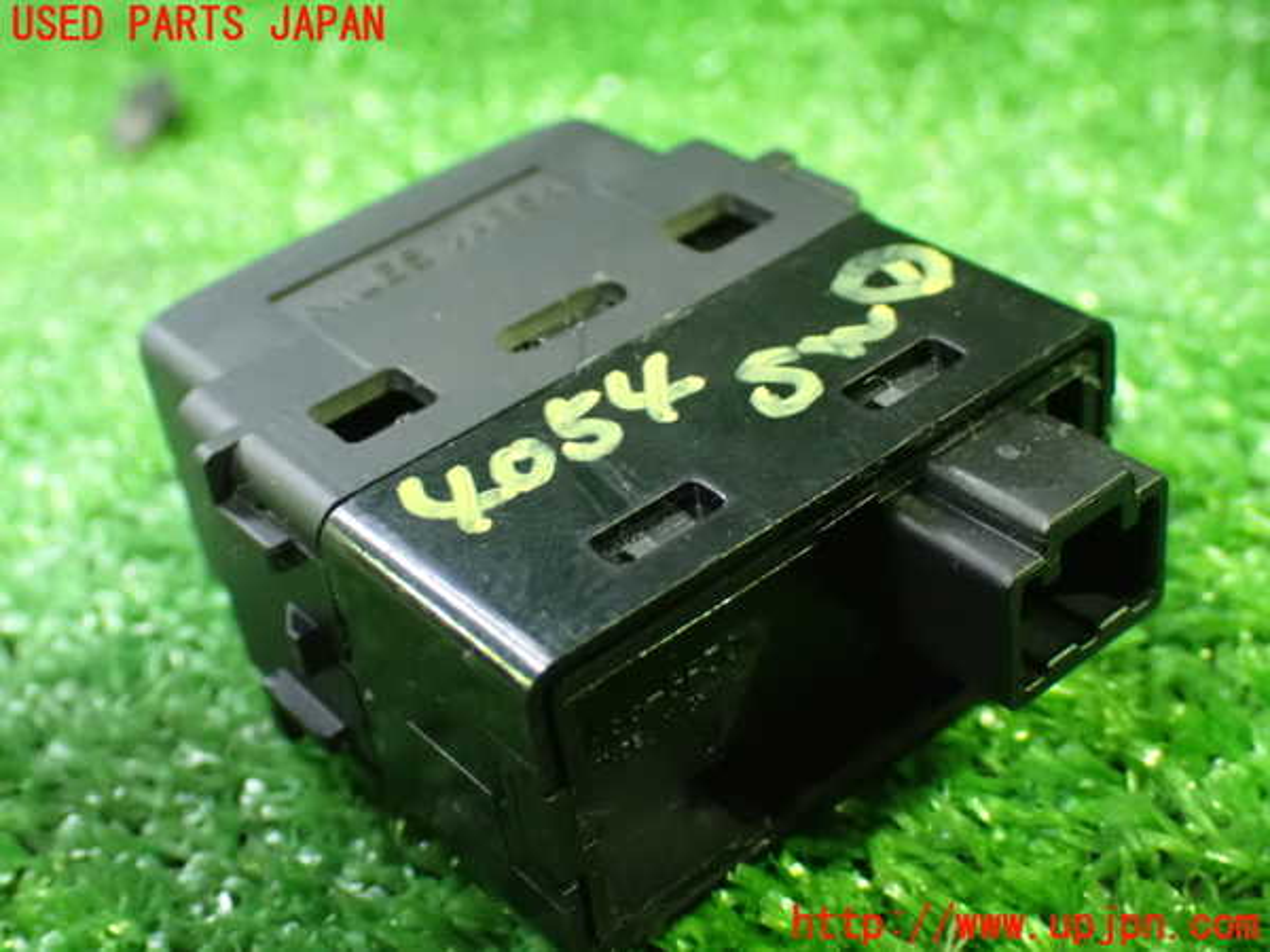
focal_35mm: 54
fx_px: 1981
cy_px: 476
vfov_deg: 27.0
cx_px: 635
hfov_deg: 35.5
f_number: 3.3
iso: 1600
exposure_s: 1/30
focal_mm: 9.65
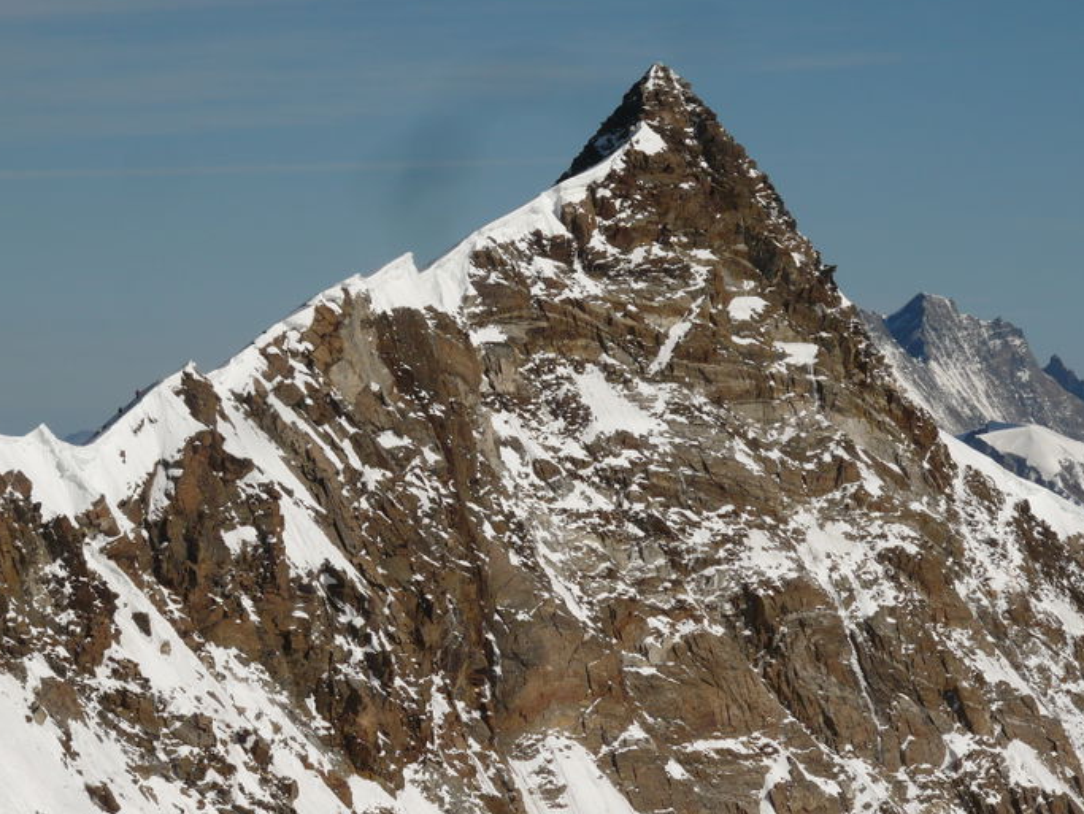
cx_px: 546
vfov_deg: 8.4
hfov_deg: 11.2
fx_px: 5546
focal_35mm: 177
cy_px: 392
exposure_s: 1/400
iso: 100
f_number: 11
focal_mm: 27.7
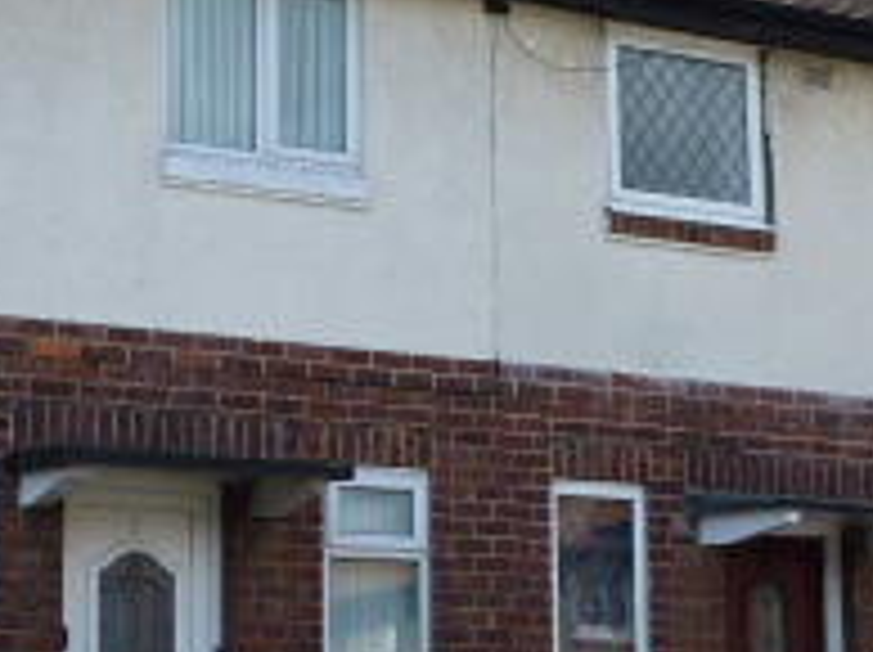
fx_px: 2494
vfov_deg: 14.9
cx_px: 324
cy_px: 423
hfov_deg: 19.8
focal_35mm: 99
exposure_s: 1/400
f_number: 4
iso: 100
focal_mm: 5.4
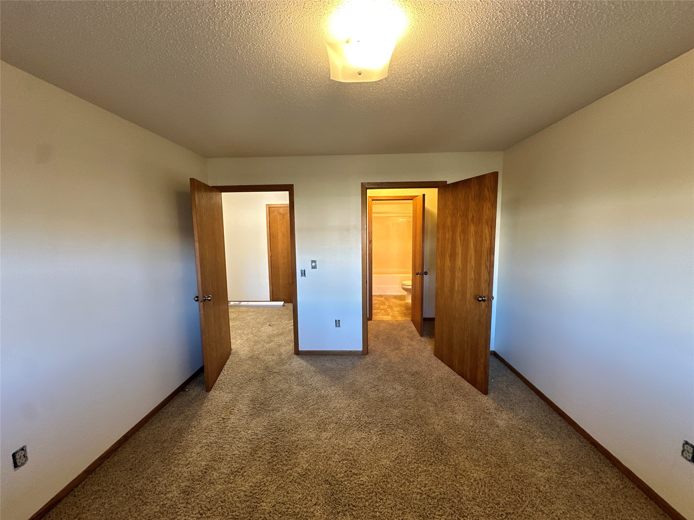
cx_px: 347
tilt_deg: -6.5
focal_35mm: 14
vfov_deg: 85.7
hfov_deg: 102.1
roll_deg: +0.7
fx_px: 281
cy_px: 260
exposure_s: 1/60
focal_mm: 2.22
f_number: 2.2
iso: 250
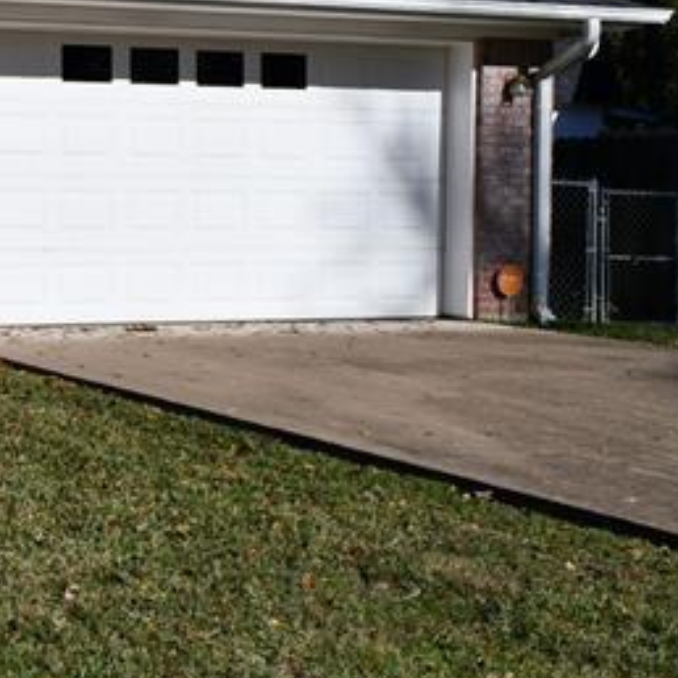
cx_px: -315
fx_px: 2017
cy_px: 307
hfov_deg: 17.3
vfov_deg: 19.1
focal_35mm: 91
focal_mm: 18
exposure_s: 1/400
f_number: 10
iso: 100
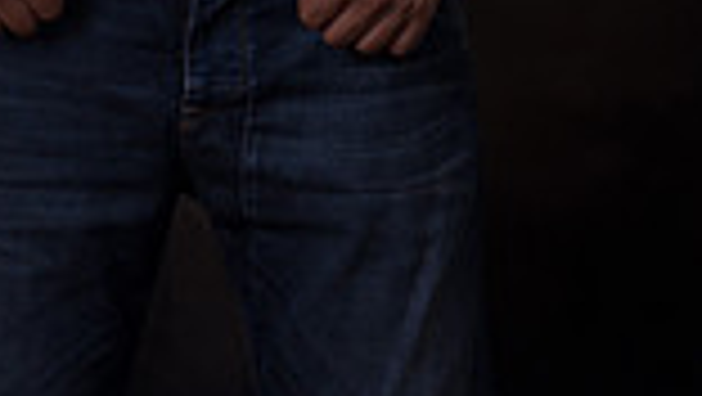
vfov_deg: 10.4
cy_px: -448
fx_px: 1956
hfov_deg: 19.9
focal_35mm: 105
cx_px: 54
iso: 80
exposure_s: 1/200
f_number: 9
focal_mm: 27
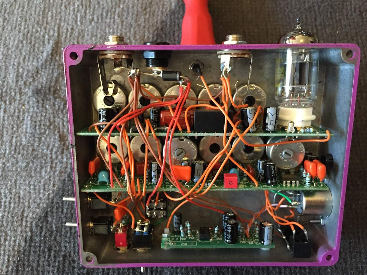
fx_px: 318
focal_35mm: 30
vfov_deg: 46.8
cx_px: 188
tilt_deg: -75.5
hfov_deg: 60.0
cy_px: 141
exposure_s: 1/15
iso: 250
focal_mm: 4.15
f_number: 2.2
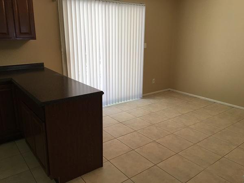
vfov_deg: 48.2
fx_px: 204
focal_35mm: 29
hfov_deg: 61.7
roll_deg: -1.2
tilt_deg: -15.0
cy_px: 92
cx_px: 122
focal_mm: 4.15
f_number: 2.2
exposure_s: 1/60
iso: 32
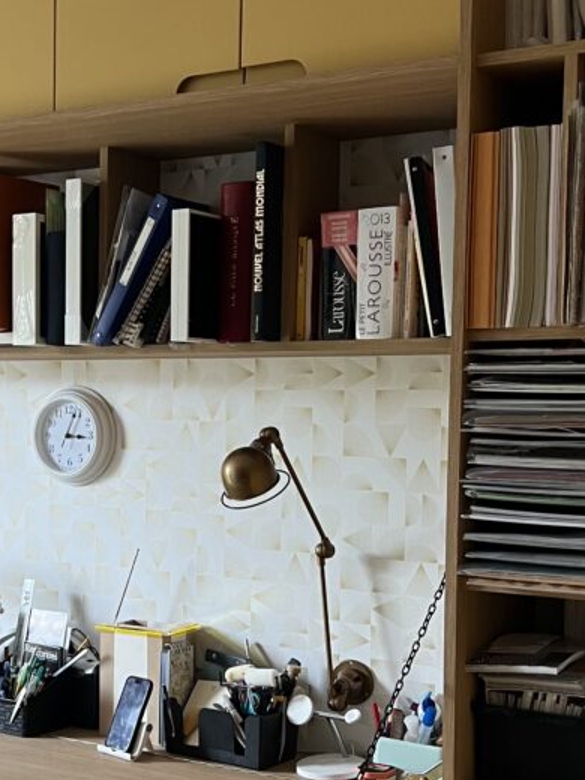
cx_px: 134
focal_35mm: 60
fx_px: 1352
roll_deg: -1.2
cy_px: 464
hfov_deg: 24.1
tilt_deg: -1.9
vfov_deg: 32.1
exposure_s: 1/69
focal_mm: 5.7
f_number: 1.5
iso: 125
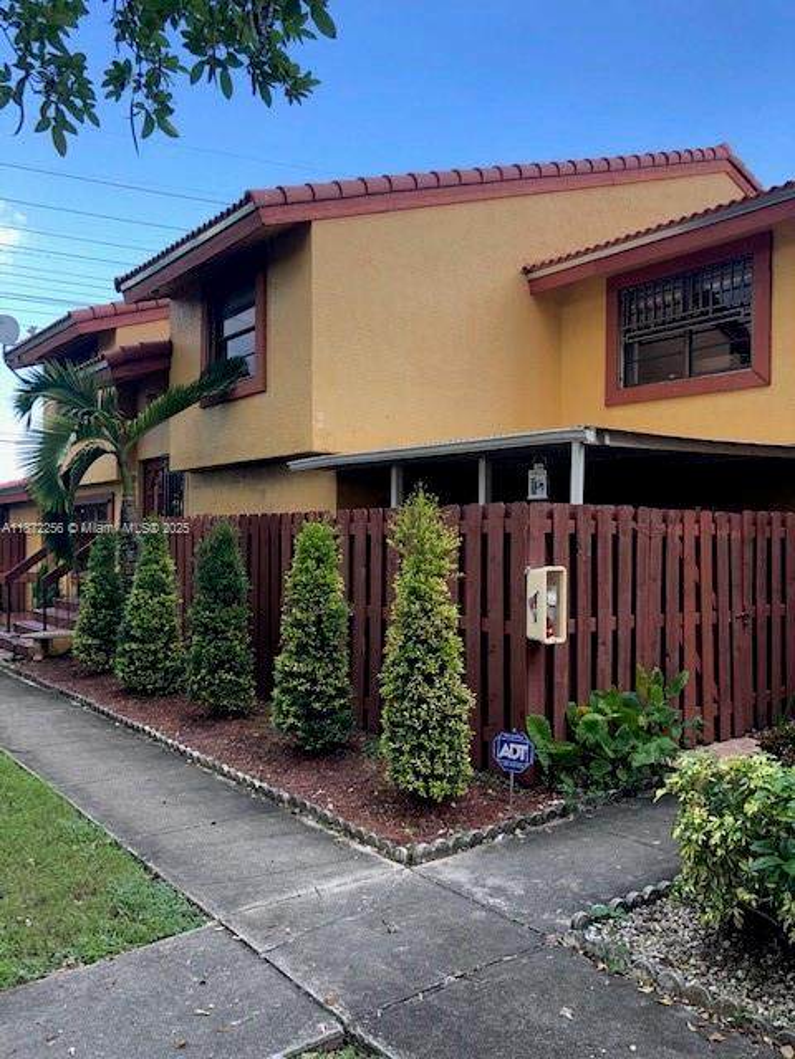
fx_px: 857
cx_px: 398
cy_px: 530
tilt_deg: +1.4
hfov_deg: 49.7
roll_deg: -1.6
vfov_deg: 63.4
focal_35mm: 28
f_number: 1.8
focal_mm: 3.99
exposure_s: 1/126
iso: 20
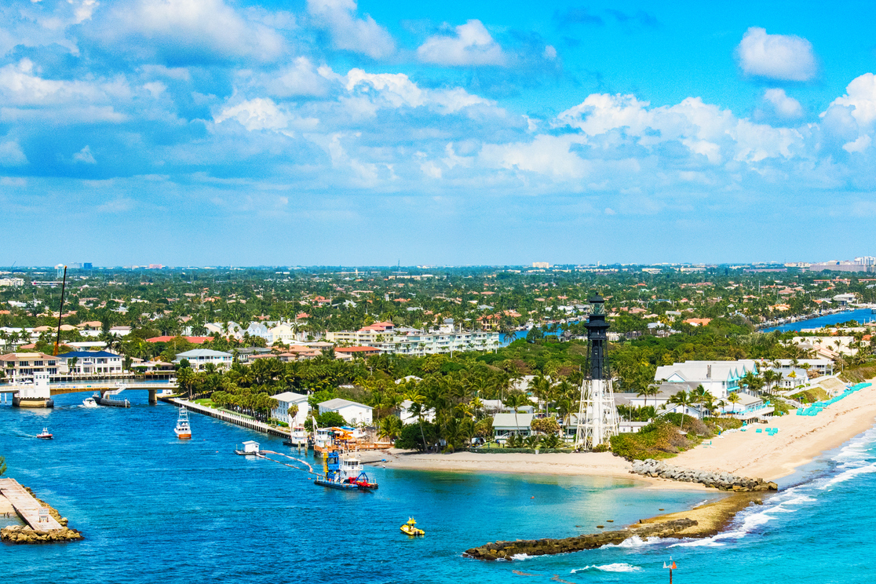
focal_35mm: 95
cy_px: 457
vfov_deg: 14.3
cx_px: 480
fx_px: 2311
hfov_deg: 21.5
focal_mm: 50
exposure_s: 1/2000
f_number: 10
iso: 1000
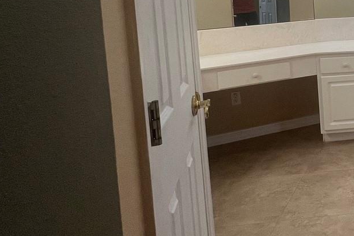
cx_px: 451
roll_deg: +2.4
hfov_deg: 36.9
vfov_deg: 34.3
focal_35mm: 35
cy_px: -3
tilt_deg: -3.9
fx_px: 344
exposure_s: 1/120
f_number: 1.8
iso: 100
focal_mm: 1.57
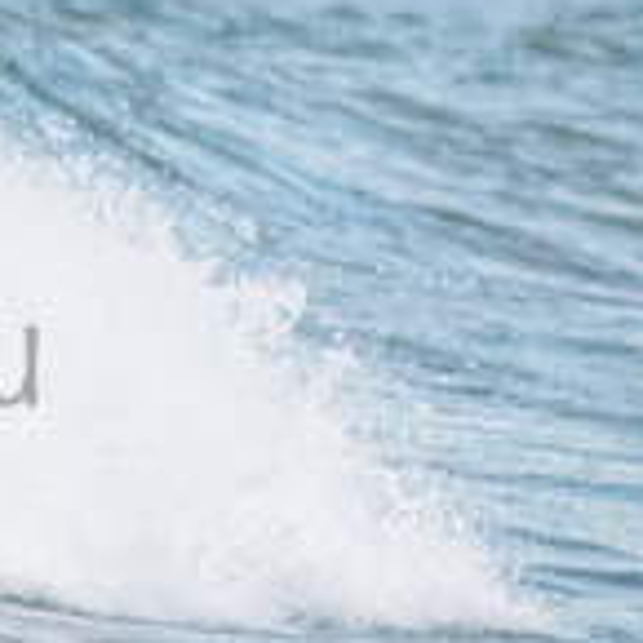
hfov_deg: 0.8
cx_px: -718
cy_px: 121
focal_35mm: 2080
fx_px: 43712
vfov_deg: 0.8
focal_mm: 500
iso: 2500
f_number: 5.6
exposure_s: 1/2000
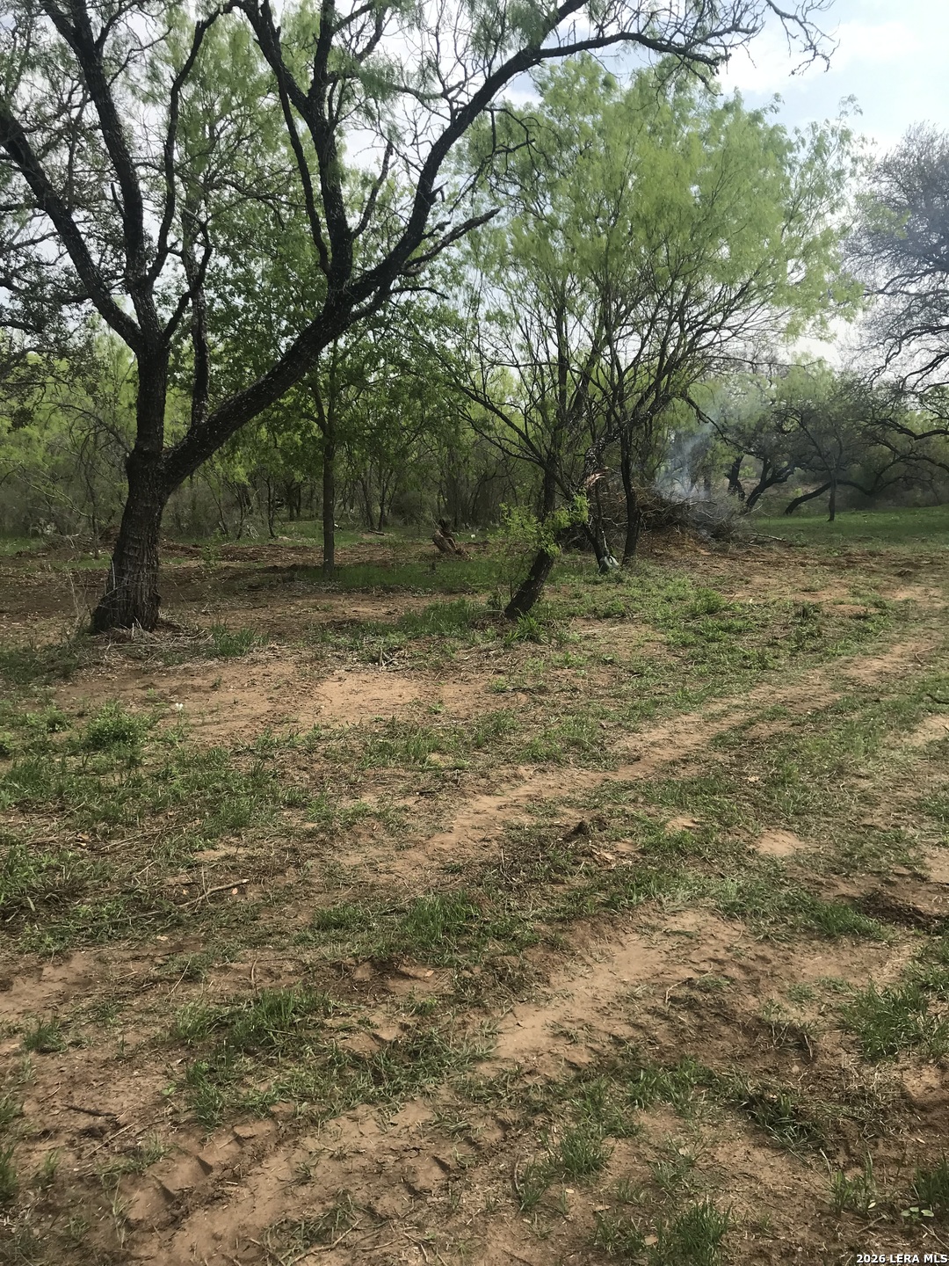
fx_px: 1023
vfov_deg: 63.4
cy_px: 633
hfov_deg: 49.7
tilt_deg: -7.9
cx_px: 474
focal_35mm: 28
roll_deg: -0.3
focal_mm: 3.99
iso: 20
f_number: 1.8
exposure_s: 1/1570
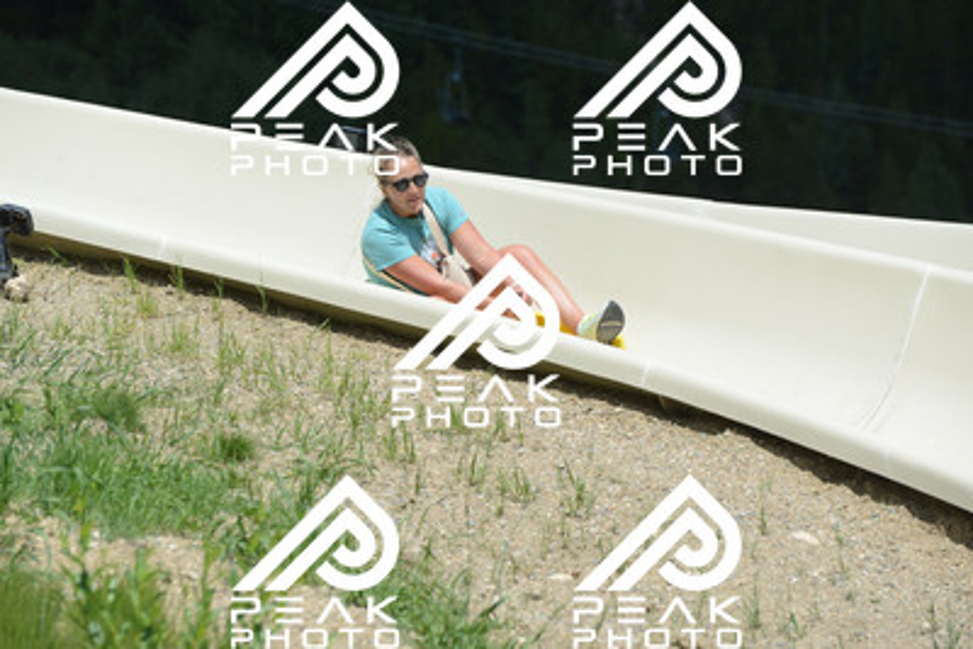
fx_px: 5272
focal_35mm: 195
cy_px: 324
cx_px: 486
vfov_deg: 7.0
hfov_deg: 10.5
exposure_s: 1/1250
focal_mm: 195
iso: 450
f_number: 6.3
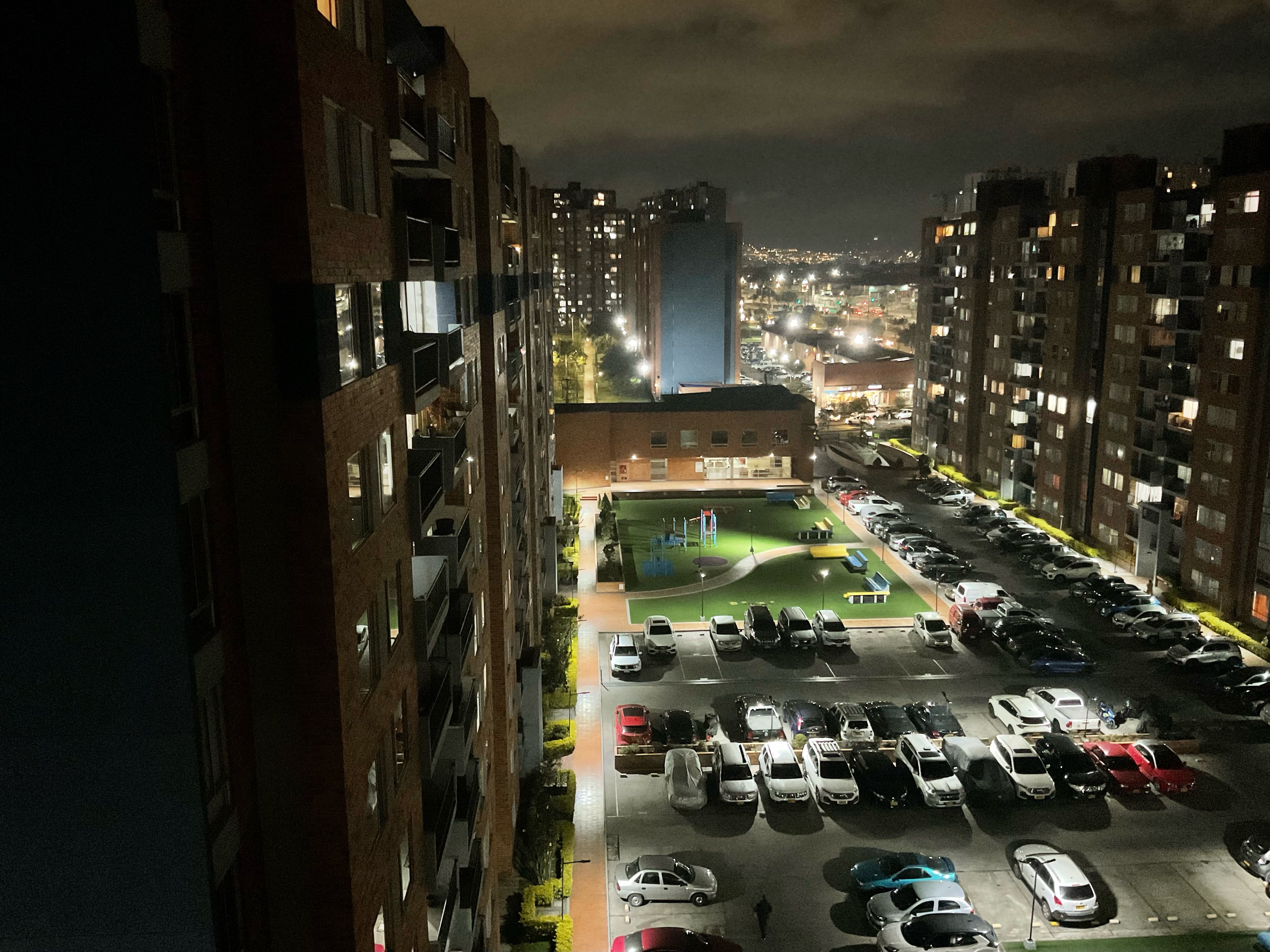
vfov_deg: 48.2
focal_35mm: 29
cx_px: 635
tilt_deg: -11.1
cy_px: 476
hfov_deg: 61.7
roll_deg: -0.1
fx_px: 1064
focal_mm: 3
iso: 500
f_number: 1.8
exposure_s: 1/24
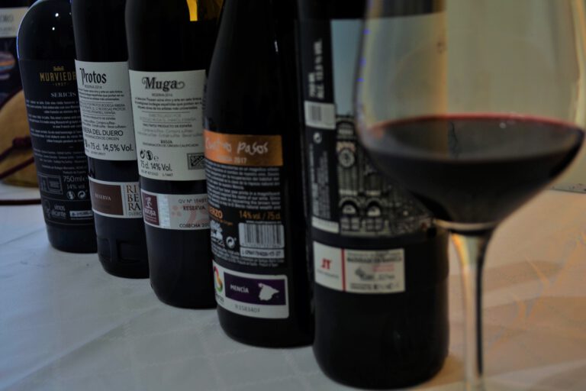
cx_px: 293
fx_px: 855
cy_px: 196
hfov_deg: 37.9
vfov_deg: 25.8
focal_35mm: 52
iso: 200
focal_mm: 35
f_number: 5
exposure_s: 1/20
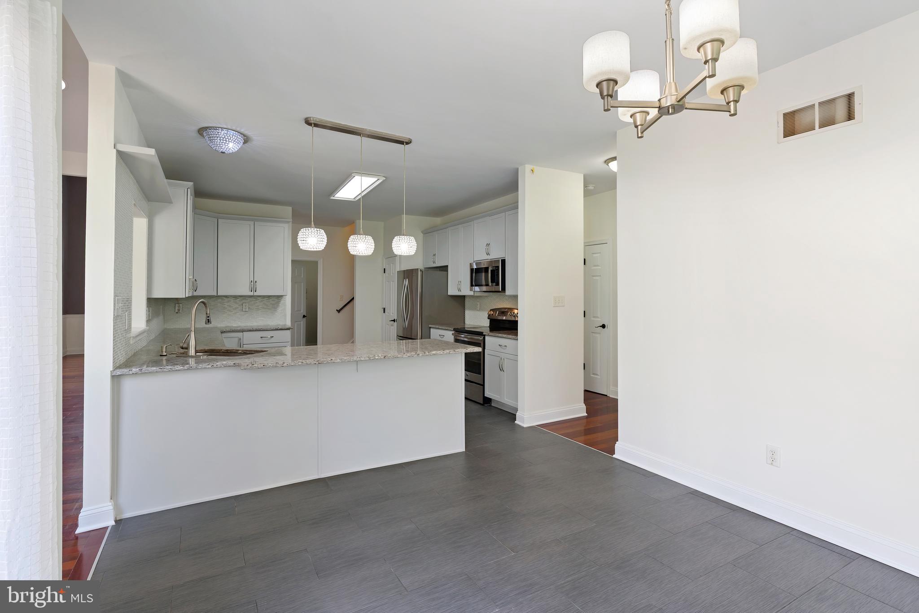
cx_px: 460
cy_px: 306
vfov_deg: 70.5
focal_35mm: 17
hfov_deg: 93.3
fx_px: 434
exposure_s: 1/30
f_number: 8
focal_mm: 17
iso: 400
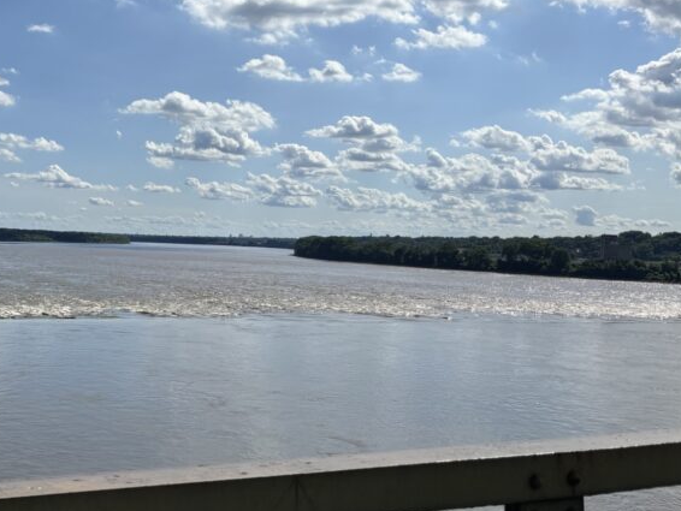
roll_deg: -1.6
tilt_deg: +0.8
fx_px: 925
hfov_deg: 37.9
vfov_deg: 30.8
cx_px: 78
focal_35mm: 47
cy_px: 208
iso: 50
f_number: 1.6
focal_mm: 5.96
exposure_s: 1/9091
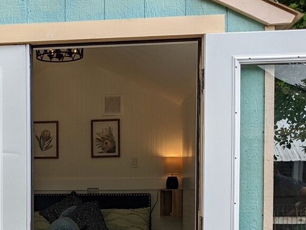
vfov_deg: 19.4
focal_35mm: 74
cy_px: 221
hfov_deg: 25.0
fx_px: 654
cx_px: -3
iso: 59
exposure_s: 1/1565
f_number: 1.73
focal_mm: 4.38
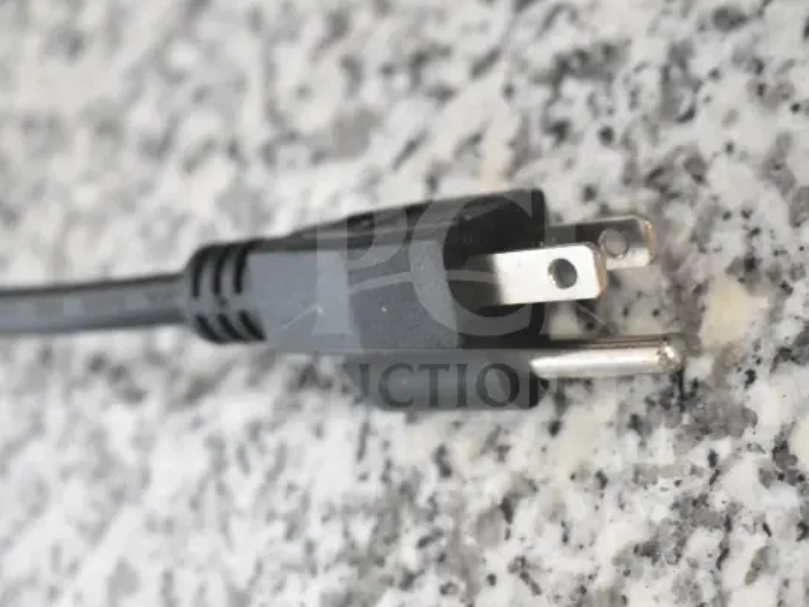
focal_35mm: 69
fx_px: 1613
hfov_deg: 28.1
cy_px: 301
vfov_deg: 21.3
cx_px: 445
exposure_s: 1/60
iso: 11400
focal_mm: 42
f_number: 5
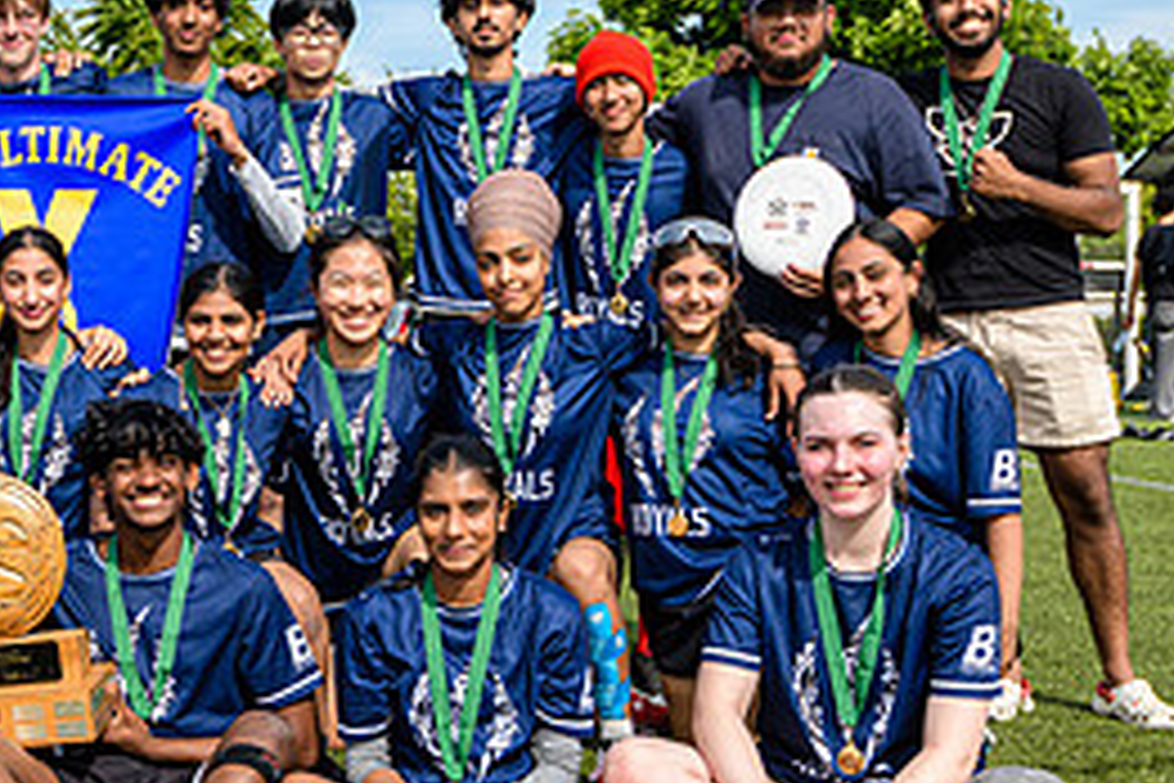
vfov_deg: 19.7
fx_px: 2250
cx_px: 144
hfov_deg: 28.3
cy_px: 497
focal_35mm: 69
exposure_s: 1/400
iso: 100
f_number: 5.6
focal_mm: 31
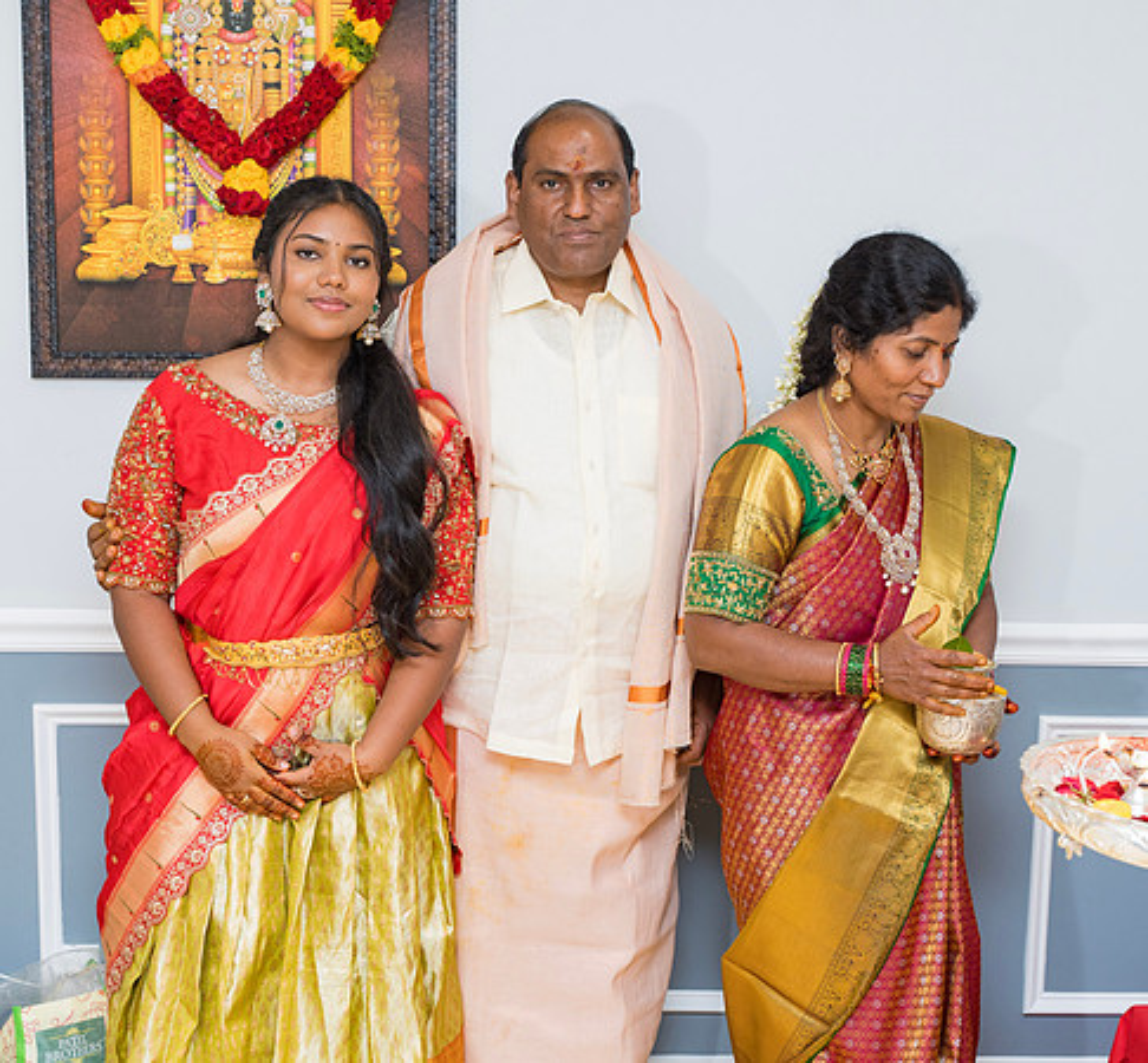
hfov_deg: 32.7
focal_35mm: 54
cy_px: 532
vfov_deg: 30.4
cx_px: 628
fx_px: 1955
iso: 1000
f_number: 4.5
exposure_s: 1/125
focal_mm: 44
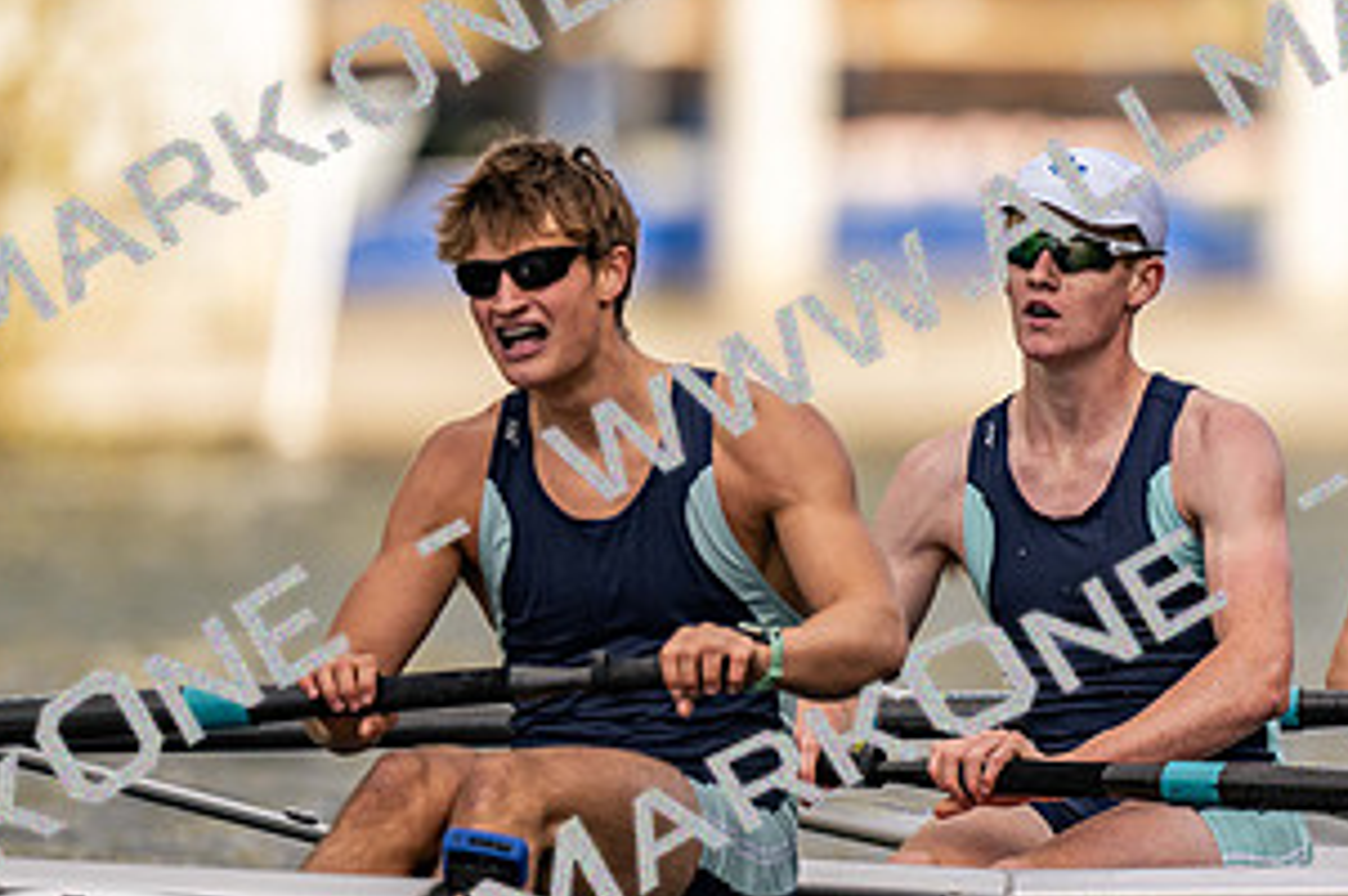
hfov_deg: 1.8
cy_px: 515
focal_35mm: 1158
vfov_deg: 1.2
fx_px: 43313
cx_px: 1093
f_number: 4
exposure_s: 1/2500
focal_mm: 600
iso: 220
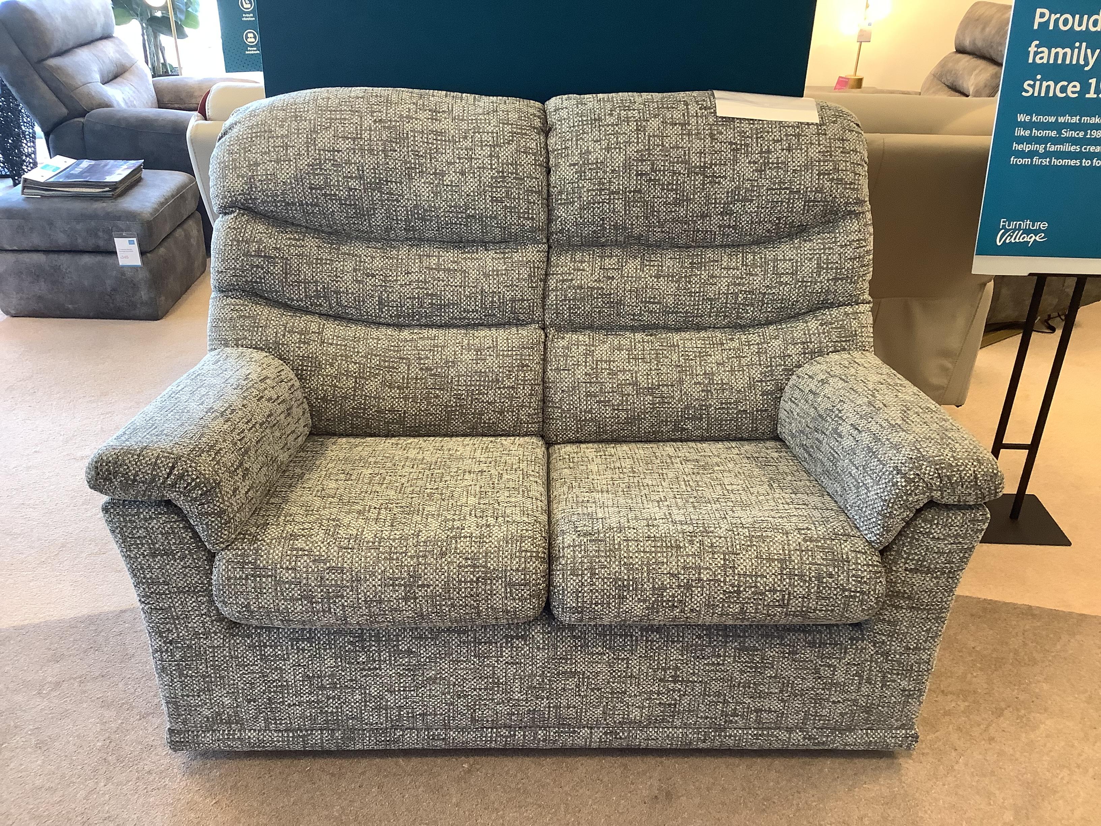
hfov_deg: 58.4
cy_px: 413
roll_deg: -1.1
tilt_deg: -28.1
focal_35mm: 31
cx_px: 550
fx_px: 986
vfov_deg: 45.4
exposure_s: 1/50
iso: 160
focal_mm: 3.3
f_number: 2.4
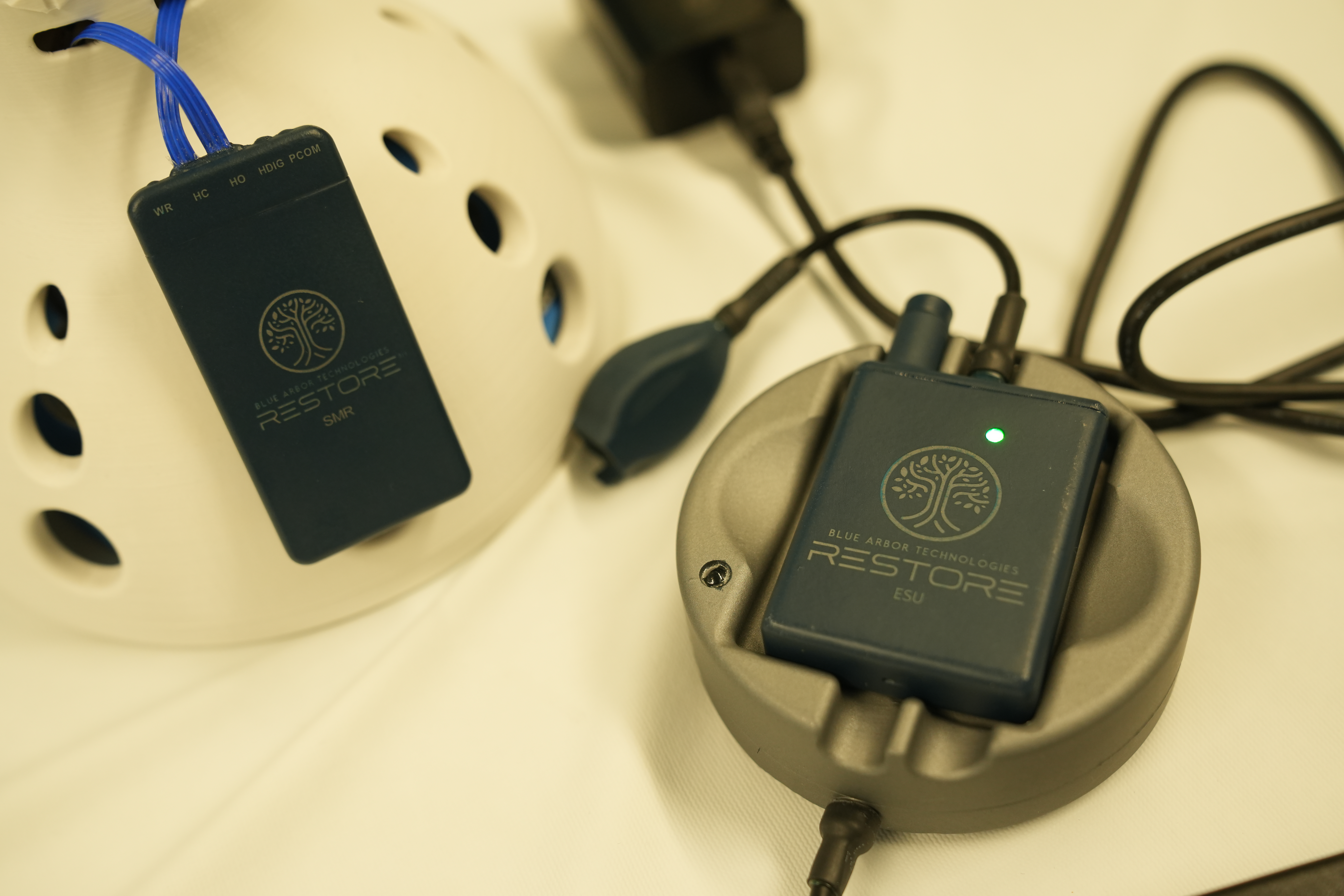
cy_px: 448
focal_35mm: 46
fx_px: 1717
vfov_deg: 29.2
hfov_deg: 42.7
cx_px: 672
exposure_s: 1/125
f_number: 4
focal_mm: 46
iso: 800
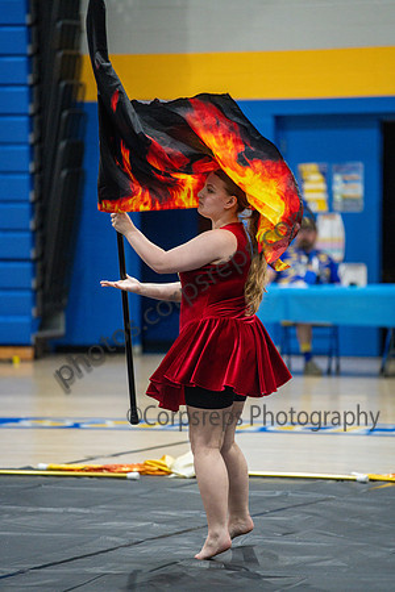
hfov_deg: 6.9
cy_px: 296
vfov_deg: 10.3
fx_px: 3291
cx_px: 198
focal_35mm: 200
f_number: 4
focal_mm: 200
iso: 6400
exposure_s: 1/500
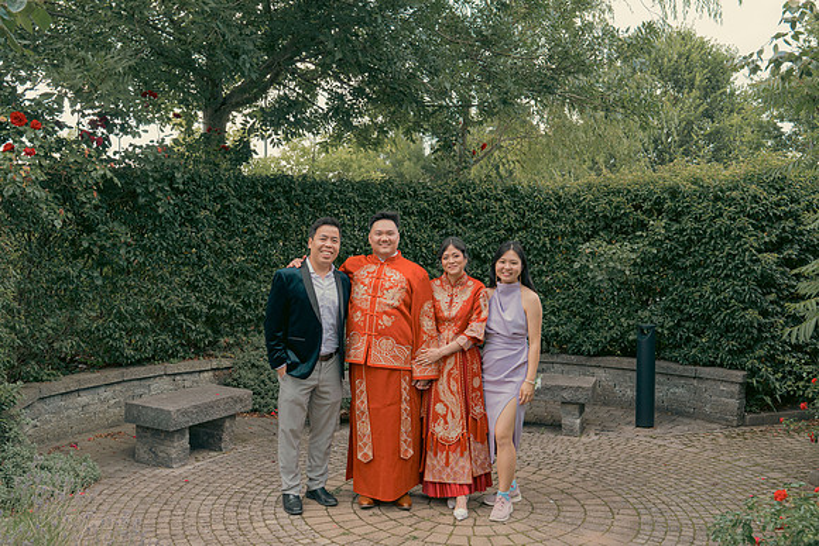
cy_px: 273
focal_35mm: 36
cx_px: 410
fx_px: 819
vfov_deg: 36.9
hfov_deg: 53.1
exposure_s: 1/160
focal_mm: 36
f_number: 5.6
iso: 500
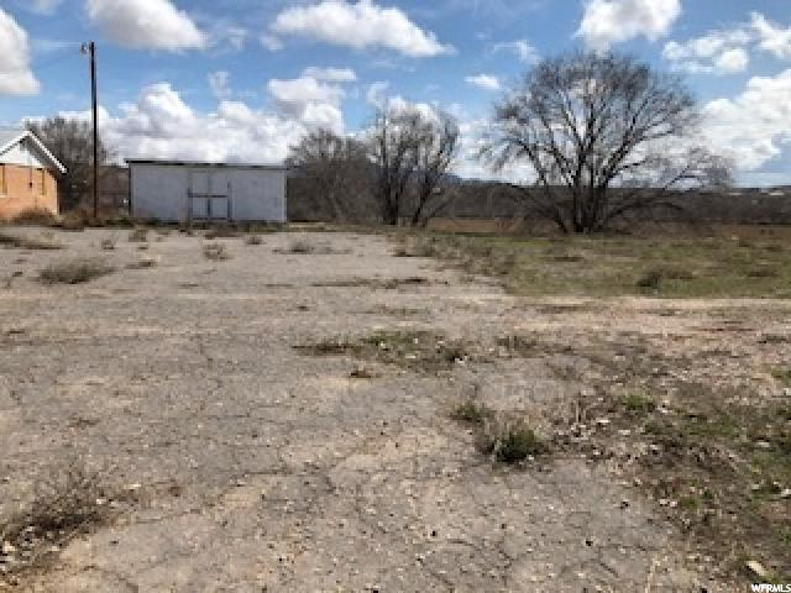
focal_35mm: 28
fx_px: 640
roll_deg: -1.5
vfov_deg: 49.7
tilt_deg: -8.7
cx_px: 396
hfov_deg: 63.4
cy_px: 296
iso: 20
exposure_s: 1/3040
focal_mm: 3.99
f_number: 1.8
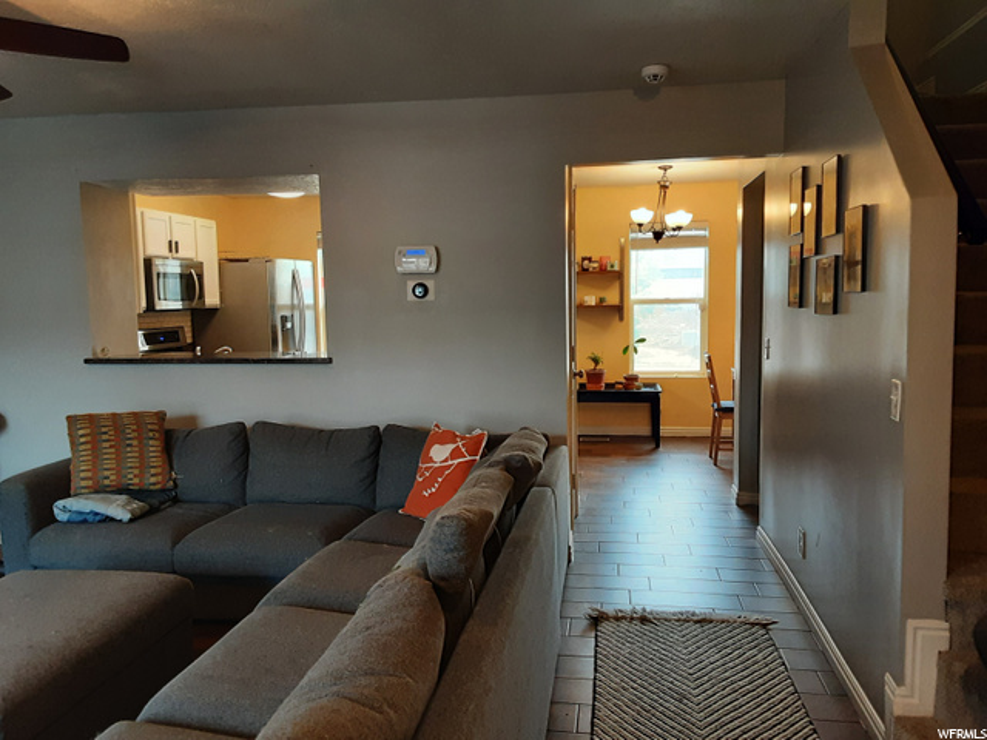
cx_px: 494
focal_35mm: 27
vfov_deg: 51.4
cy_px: 370
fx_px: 770
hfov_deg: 65.3
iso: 125
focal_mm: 2.91
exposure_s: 1/40
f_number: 1.9
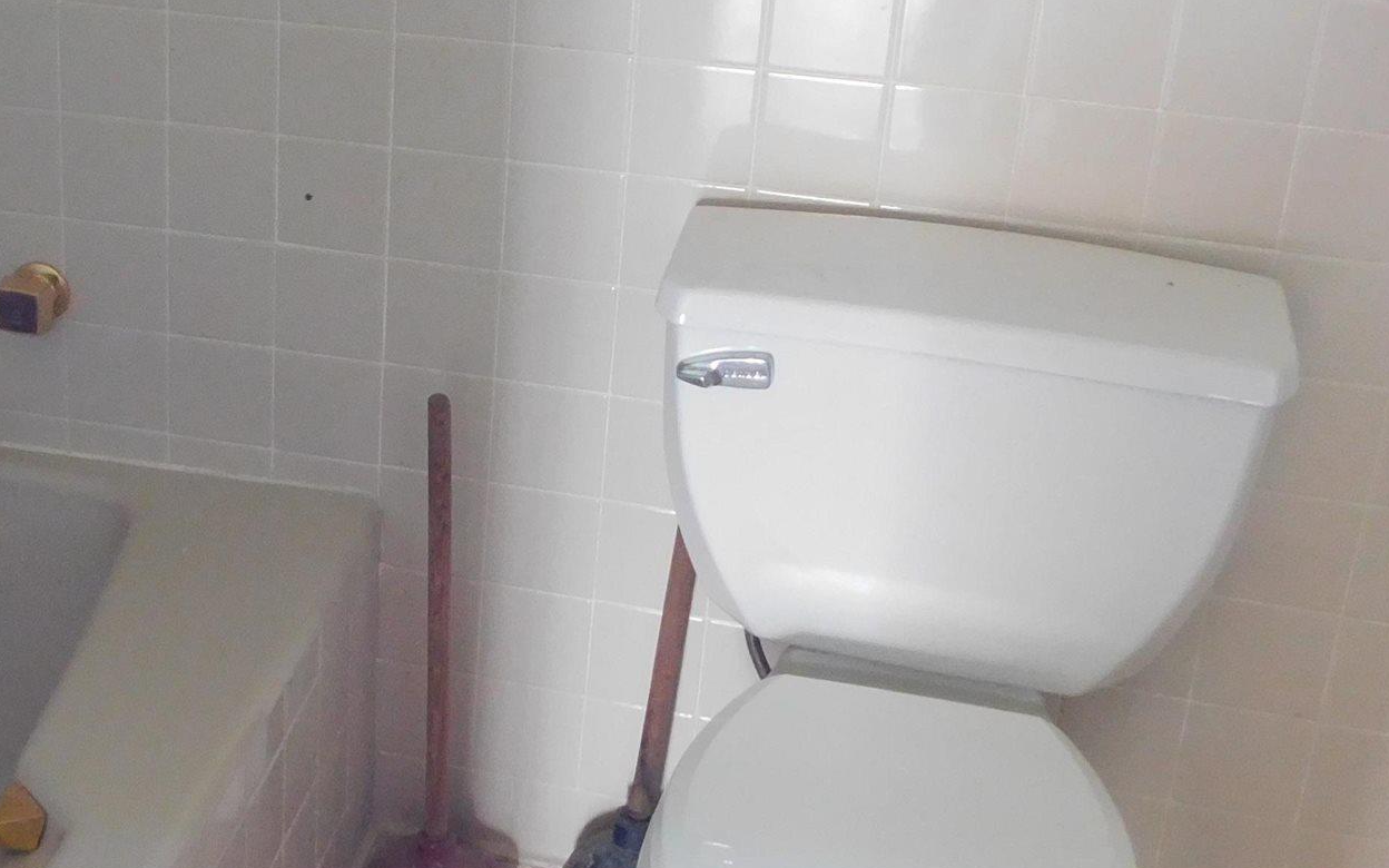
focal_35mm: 60
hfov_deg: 32.8
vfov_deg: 21.5
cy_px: 260
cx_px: 227
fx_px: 2271
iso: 400
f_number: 3
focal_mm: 4
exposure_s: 1/20
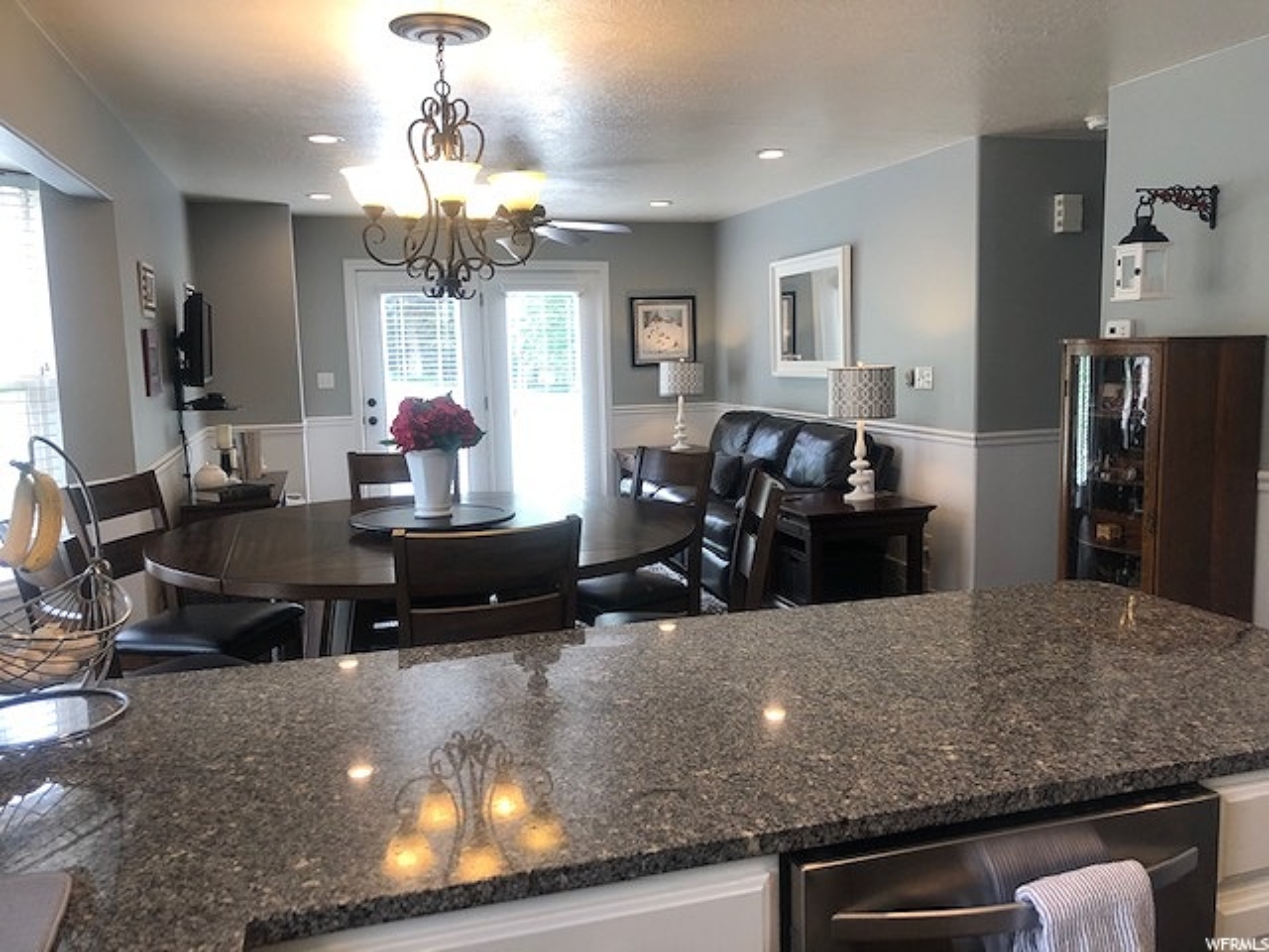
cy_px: 476
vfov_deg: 49.7
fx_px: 1026
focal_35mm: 28
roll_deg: -0.9
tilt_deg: -3.6
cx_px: 634
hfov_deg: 63.4
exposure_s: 1/40
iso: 25
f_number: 1.8
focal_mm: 4
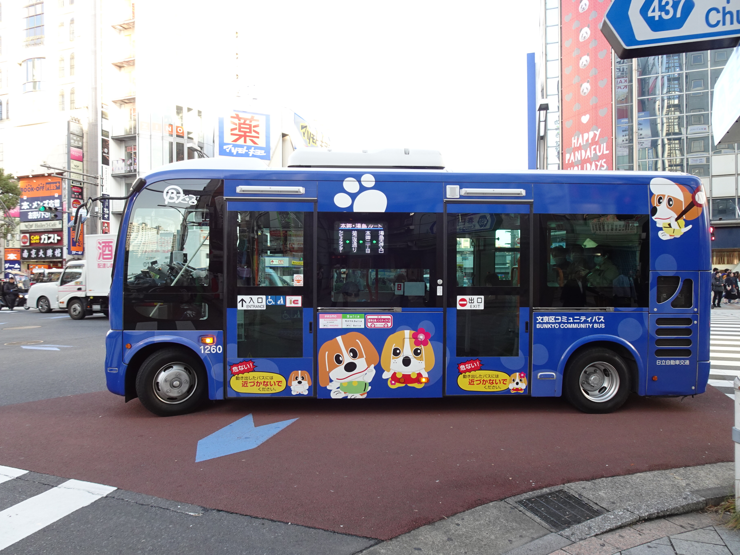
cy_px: 278
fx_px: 513
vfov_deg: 56.8
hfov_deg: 71.6
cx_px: 370
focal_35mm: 24
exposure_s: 1/80
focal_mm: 4.25
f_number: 3.5
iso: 100
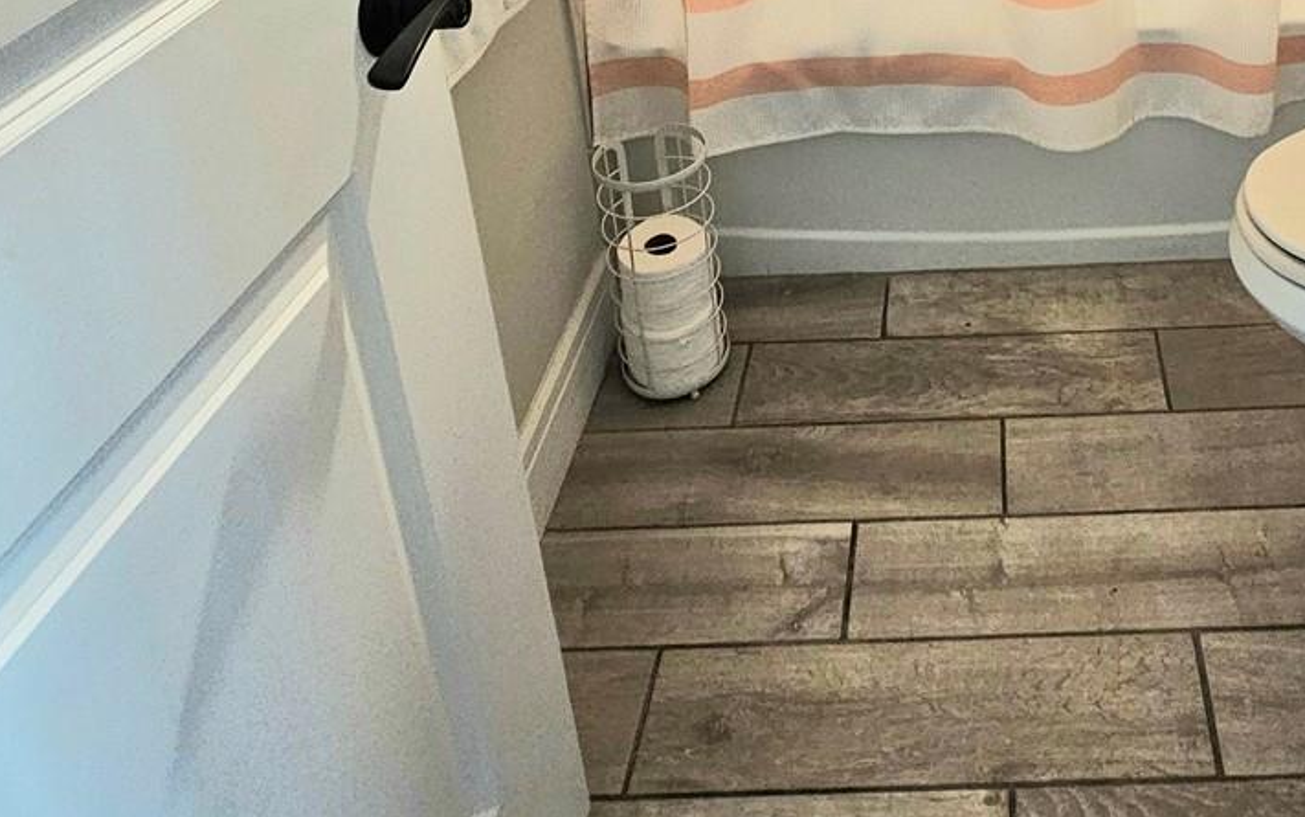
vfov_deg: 31.9
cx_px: 987
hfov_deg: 57.9
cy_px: -222
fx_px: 1103
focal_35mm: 31
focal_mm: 2.2
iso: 400
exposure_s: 1/40
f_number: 2.2
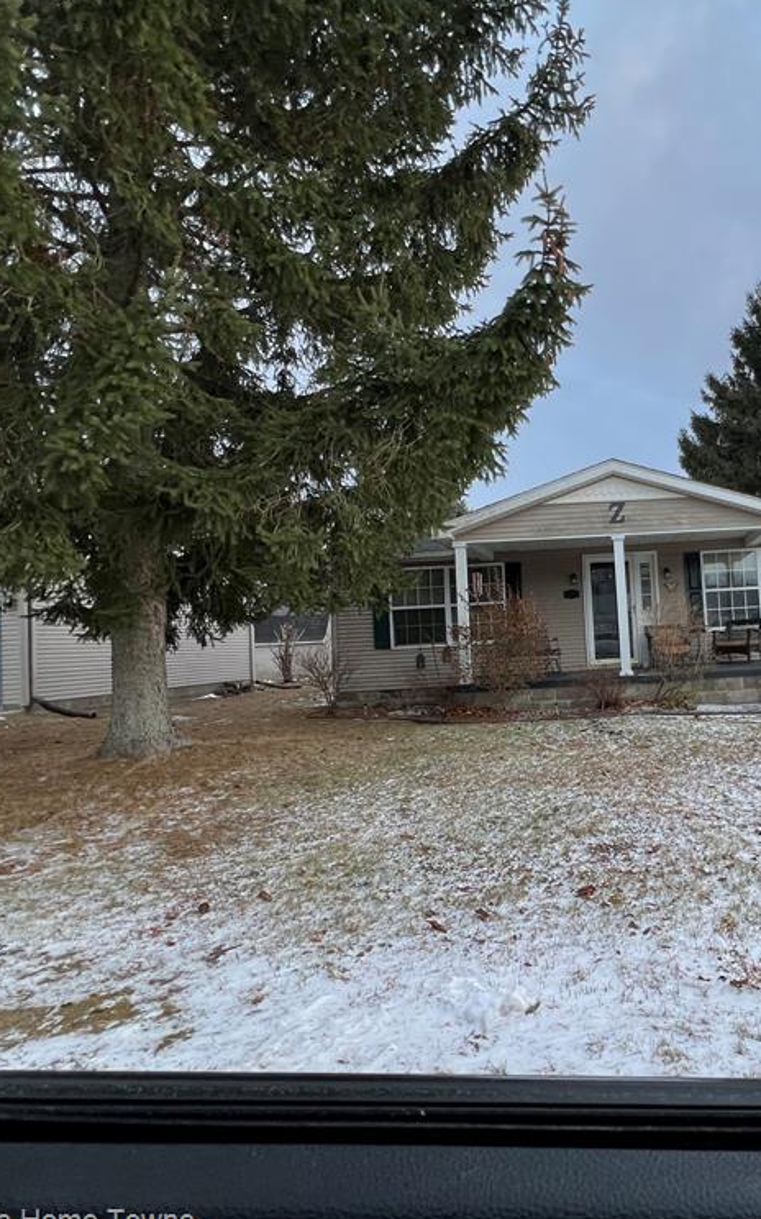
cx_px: 612
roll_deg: +1.4
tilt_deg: +1.7
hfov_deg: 57.4
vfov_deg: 88.0
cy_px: 612
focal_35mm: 19
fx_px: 631
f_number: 1.8
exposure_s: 1/99
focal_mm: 1.57
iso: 125
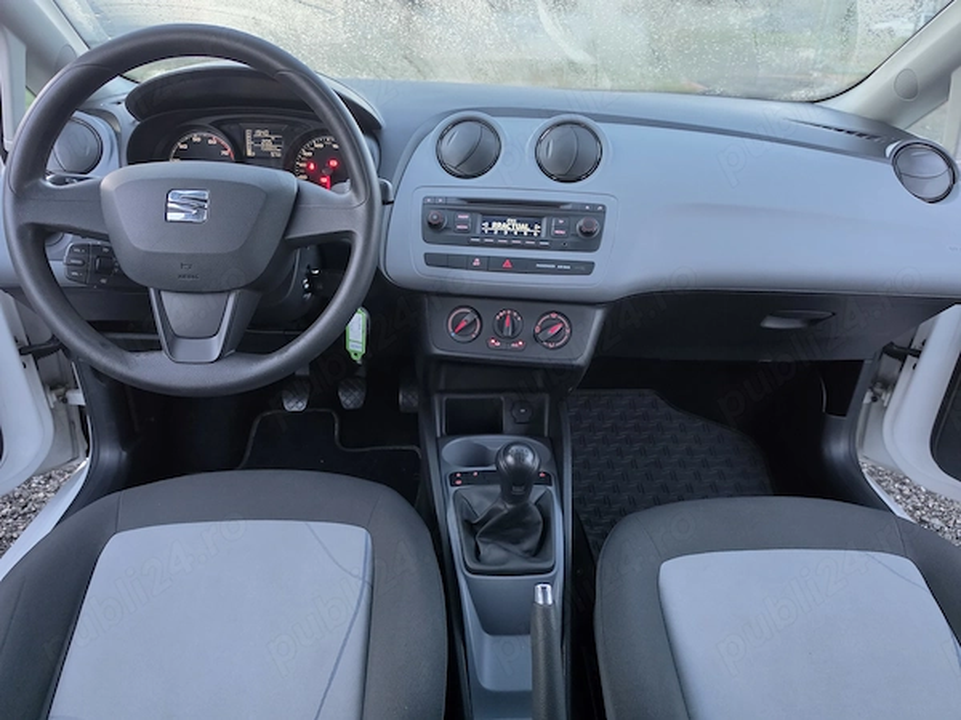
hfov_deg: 73.9
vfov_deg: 58.9
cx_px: 480
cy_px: 360
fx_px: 639
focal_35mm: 23
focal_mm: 6.5
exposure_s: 1/100
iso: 640
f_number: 1.4
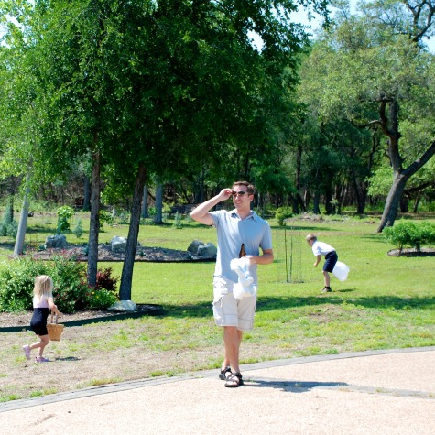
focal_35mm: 86
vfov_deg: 20.2
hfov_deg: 20.0
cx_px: 89
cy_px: 237
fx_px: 1223
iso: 100
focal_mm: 40
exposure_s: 1/160
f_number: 6.3
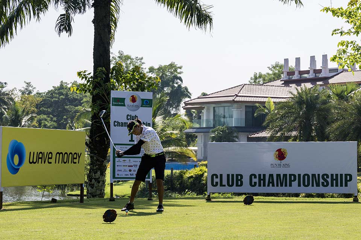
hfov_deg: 24.8
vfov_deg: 16.7
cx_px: 180
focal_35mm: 82
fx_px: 822
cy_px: 120
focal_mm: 82
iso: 400
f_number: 6.3
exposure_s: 1/2000
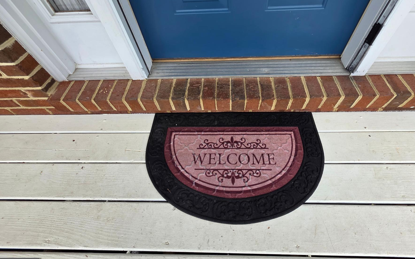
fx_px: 181
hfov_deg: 97.7
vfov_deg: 70.1
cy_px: 97
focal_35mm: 16
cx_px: 222
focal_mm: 2.2
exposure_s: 1/258
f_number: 1.9
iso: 40
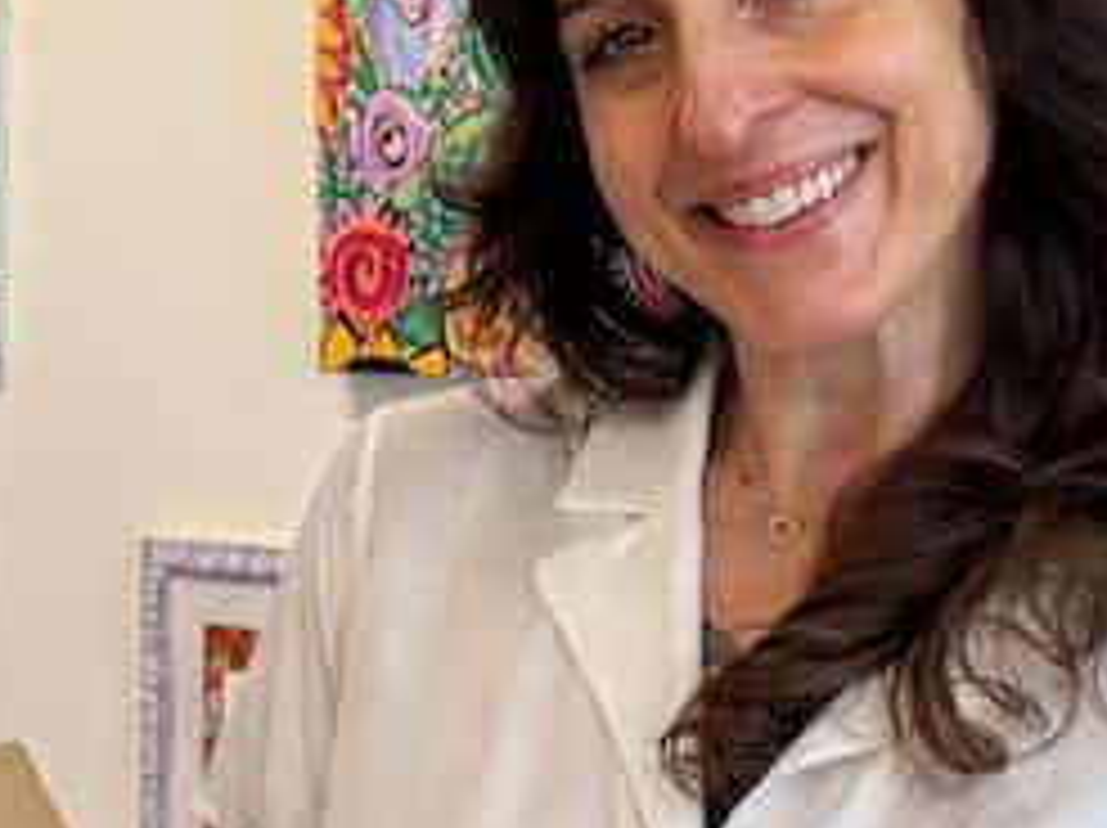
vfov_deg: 11.8
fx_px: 3994
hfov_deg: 15.7
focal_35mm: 125
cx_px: 266
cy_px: 486
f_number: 1.8
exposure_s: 1/50
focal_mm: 6.8
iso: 100
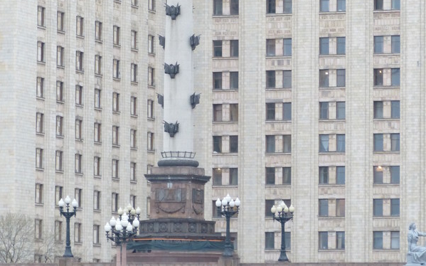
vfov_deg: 5.0
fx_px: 3041
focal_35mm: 262
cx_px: 213
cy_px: 95
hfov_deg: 8.0
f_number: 3.7
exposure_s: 1/80
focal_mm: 29.5
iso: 400
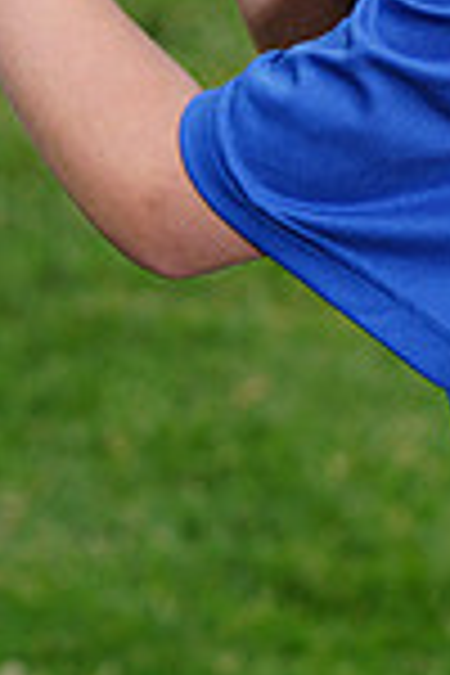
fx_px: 11980
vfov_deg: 3.2
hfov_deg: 2.2
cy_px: -446
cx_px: 542
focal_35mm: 639
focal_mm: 165
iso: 200
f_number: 9
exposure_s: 1/200
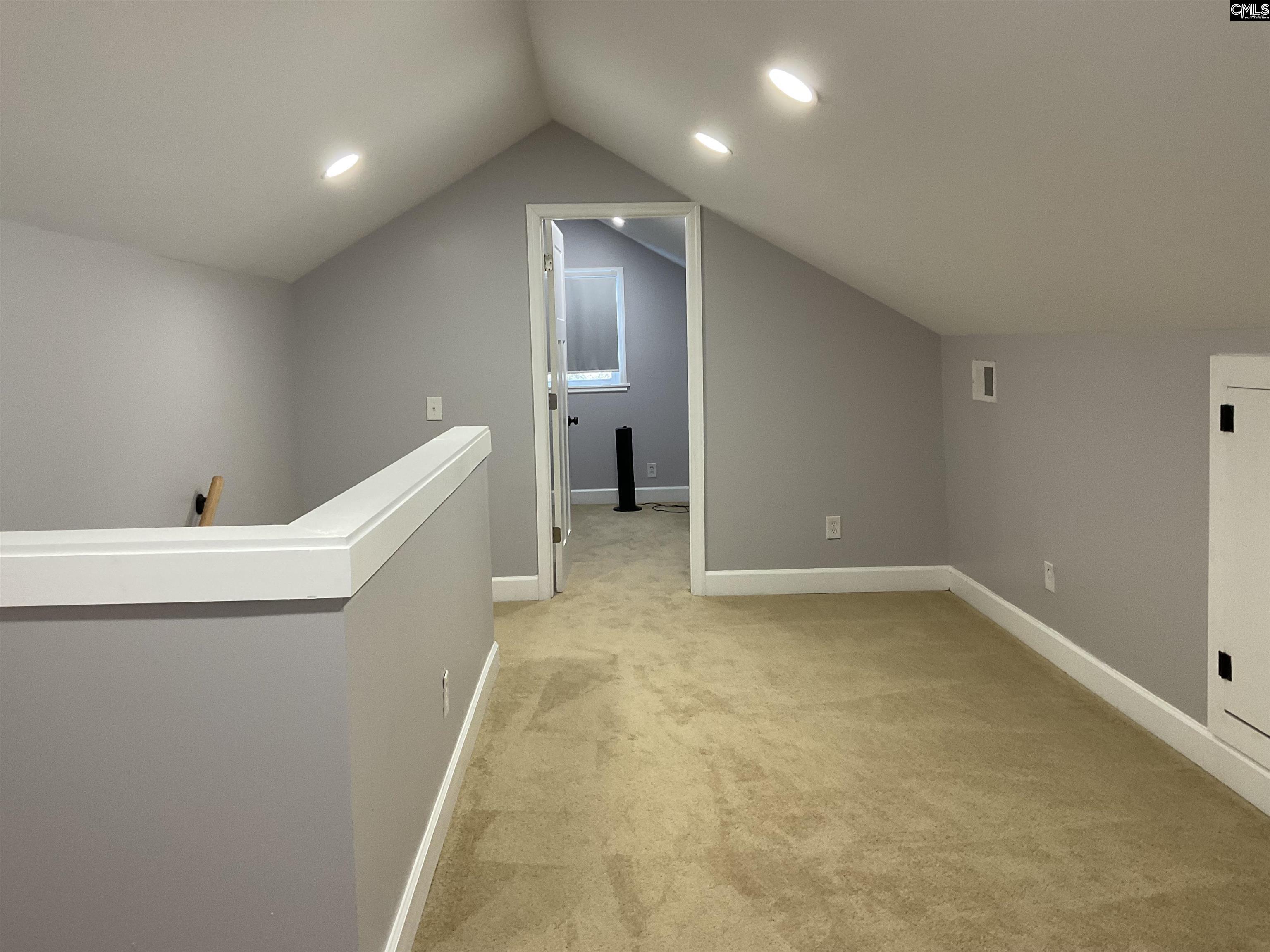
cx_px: 635
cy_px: 476
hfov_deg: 61.7
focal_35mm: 29
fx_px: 1064
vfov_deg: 48.2
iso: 64
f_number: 1.8
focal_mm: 3
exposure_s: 1/60
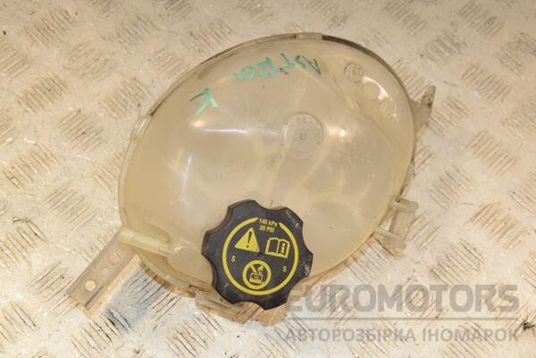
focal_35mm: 57
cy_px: 179
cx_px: 268
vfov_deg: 23.8
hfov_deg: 35.1
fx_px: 849
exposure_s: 1/200
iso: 800
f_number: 9
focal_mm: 38
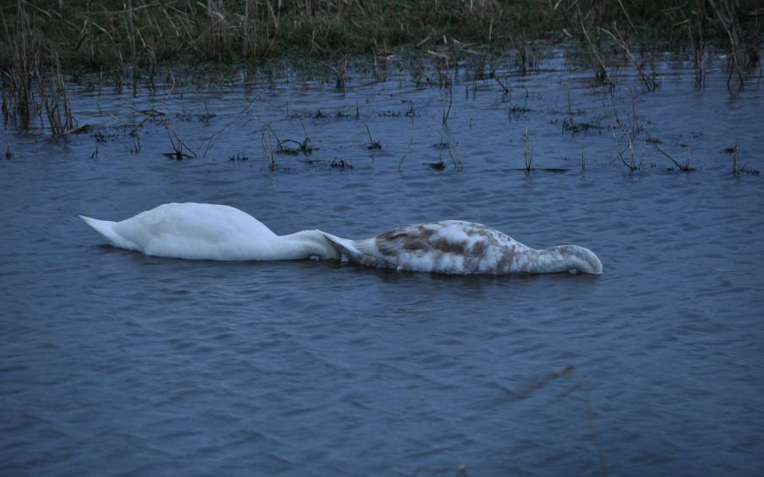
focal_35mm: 215
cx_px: 381
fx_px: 4476
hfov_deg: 9.8
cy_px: 240
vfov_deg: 6.1
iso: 320
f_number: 4.8
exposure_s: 1/30
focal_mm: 140
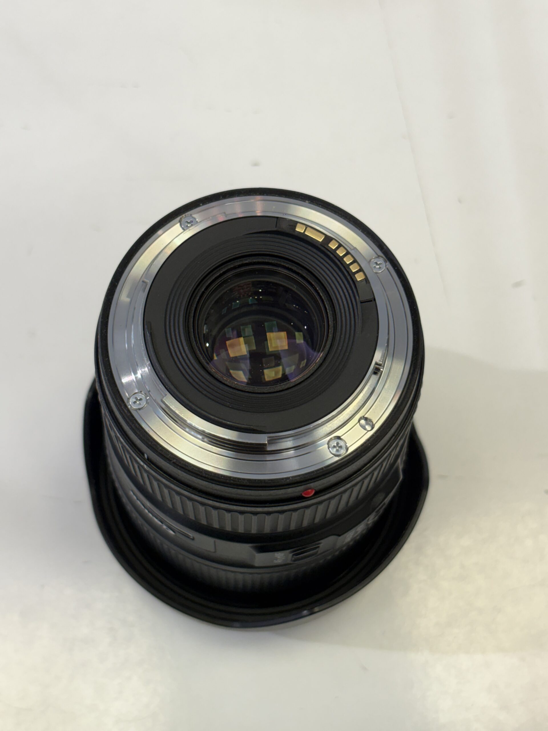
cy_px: 366
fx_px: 1098
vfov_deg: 36.8
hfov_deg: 28.0
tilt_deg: -70.2
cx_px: 274
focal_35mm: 52
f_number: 1.6
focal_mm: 5.96
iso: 40
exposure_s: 1/100
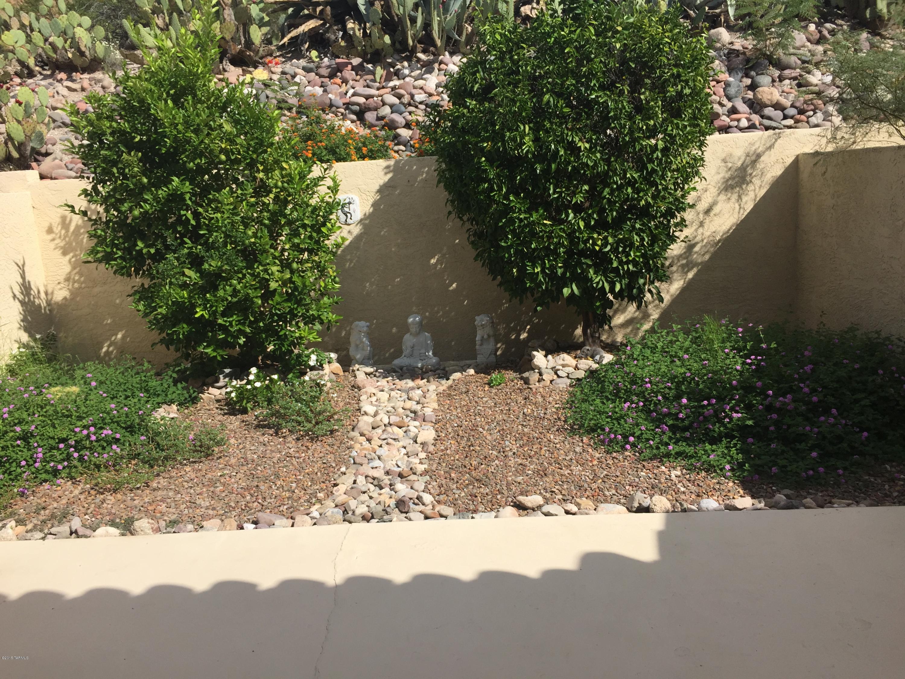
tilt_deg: -12.0
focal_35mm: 29
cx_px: 452
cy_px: 340
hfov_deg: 61.7
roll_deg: +3.5
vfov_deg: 48.2
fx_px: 758
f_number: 2.2
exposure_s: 1/3049
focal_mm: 4.15
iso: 32
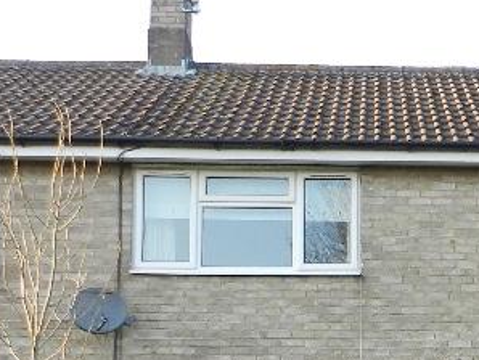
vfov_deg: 18.1
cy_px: 381
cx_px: 421
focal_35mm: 79
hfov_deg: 24.1
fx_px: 1094
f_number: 3.4
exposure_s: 1/160
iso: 160
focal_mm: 4
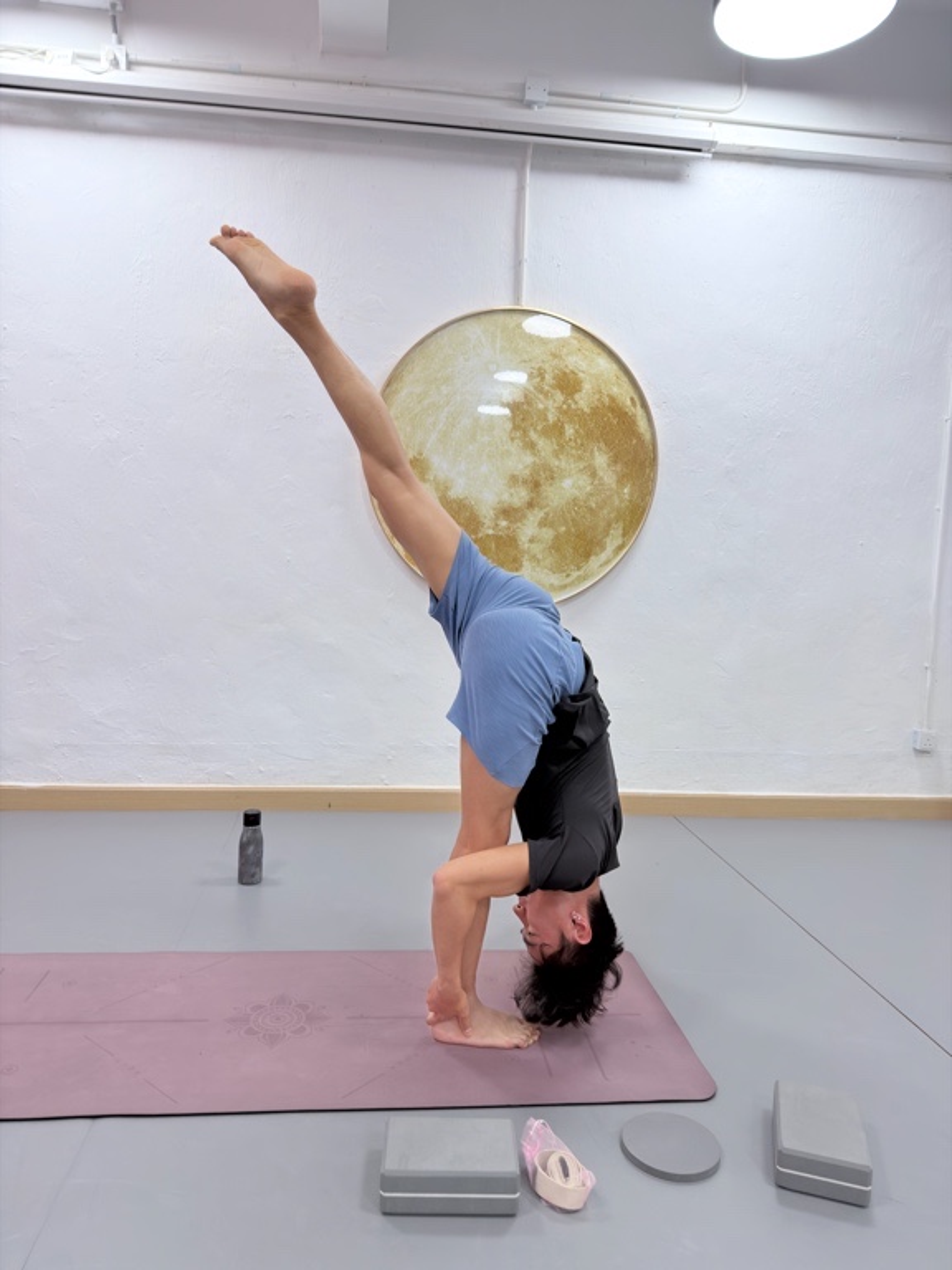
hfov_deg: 56.8
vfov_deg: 71.6
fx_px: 880
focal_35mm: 24
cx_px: 476
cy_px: 635
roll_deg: -2.2
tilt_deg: -4.6
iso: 100
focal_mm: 6.76
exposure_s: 1/100
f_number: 1.78
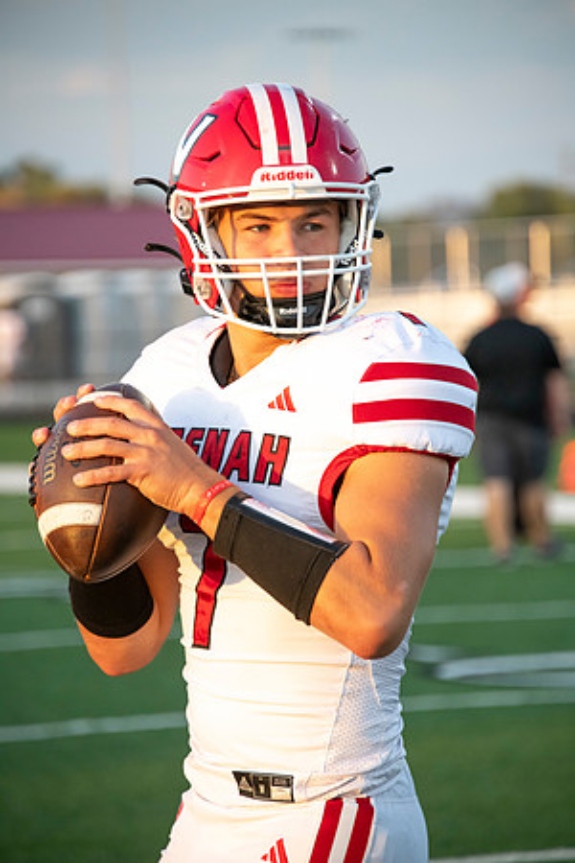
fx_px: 5031
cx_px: 288
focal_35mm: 210
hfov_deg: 6.5
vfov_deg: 9.8
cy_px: 432
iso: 2000
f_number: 5.6
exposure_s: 1/2000
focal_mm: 210
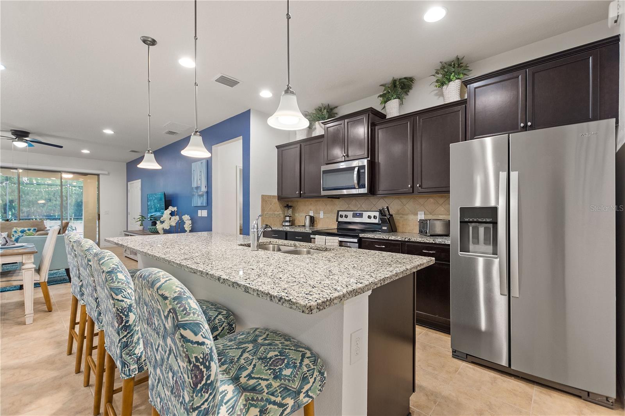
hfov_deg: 100.4
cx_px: 312
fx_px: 260
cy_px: 208
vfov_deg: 77.3
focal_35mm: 15
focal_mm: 10
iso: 400
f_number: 4.5
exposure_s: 1/2.5
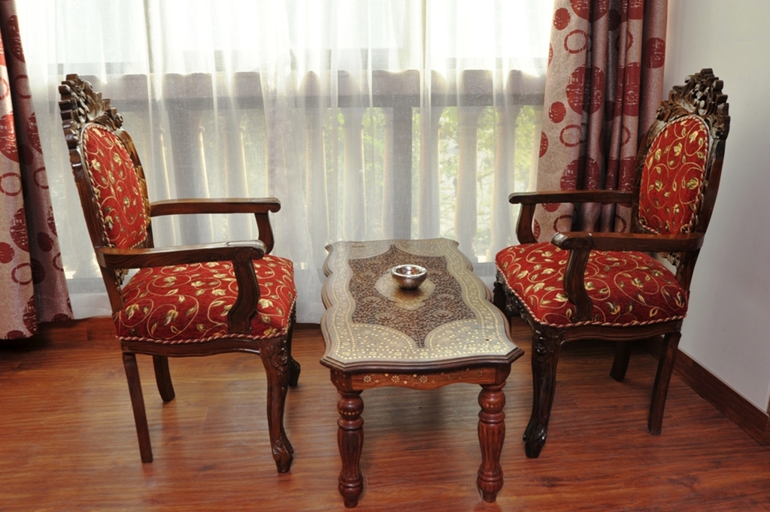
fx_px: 684
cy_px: 256
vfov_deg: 41.1
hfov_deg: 58.8
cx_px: 385
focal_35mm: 32
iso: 400
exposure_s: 1/10
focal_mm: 32
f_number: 10
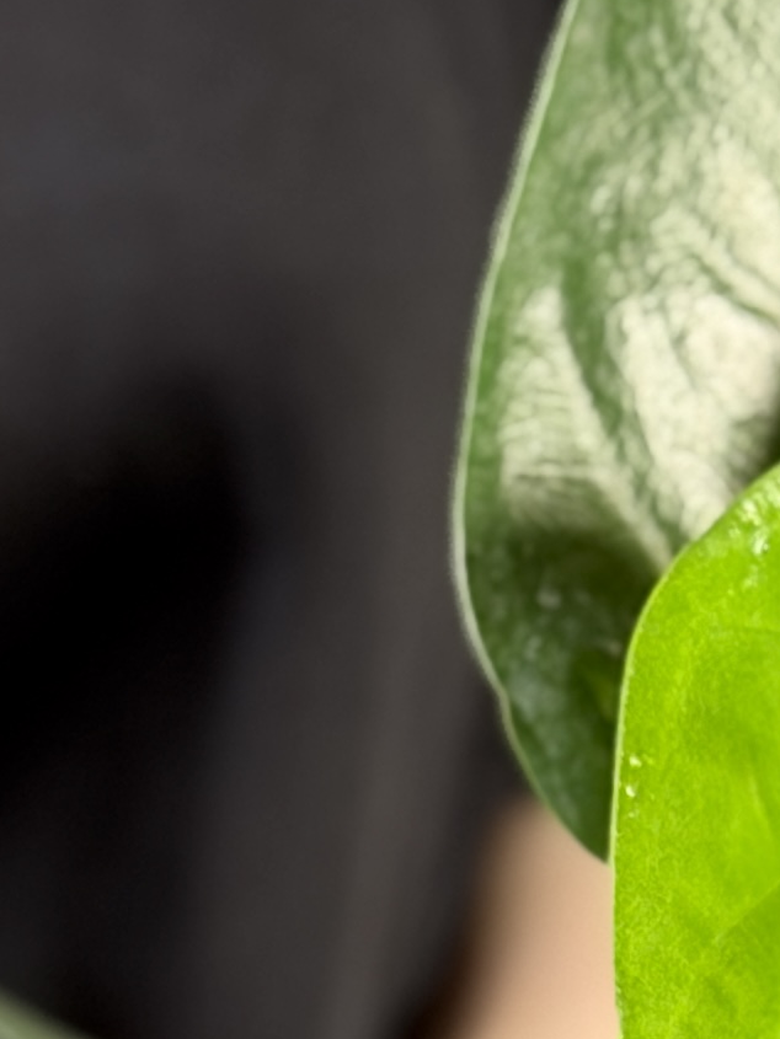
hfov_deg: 6.5
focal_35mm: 229
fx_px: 6878
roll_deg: -2.3
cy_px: 1694
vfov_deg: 8.4
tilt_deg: -20.9
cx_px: -138
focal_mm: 6.76
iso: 125
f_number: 1.78
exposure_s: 1/50
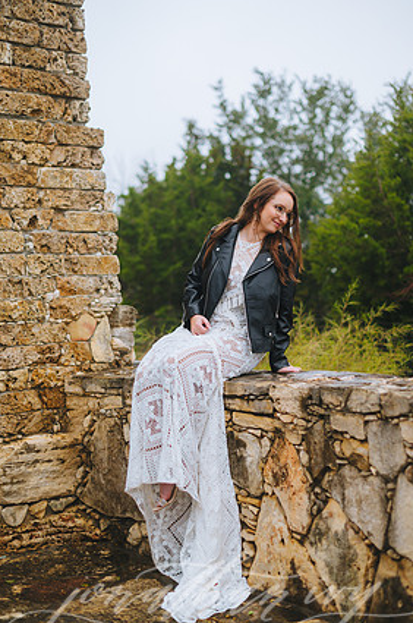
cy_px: 324
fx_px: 915
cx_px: 210
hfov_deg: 25.4
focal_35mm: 53
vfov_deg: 37.6
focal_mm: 50
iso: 500
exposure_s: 1/100
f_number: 2
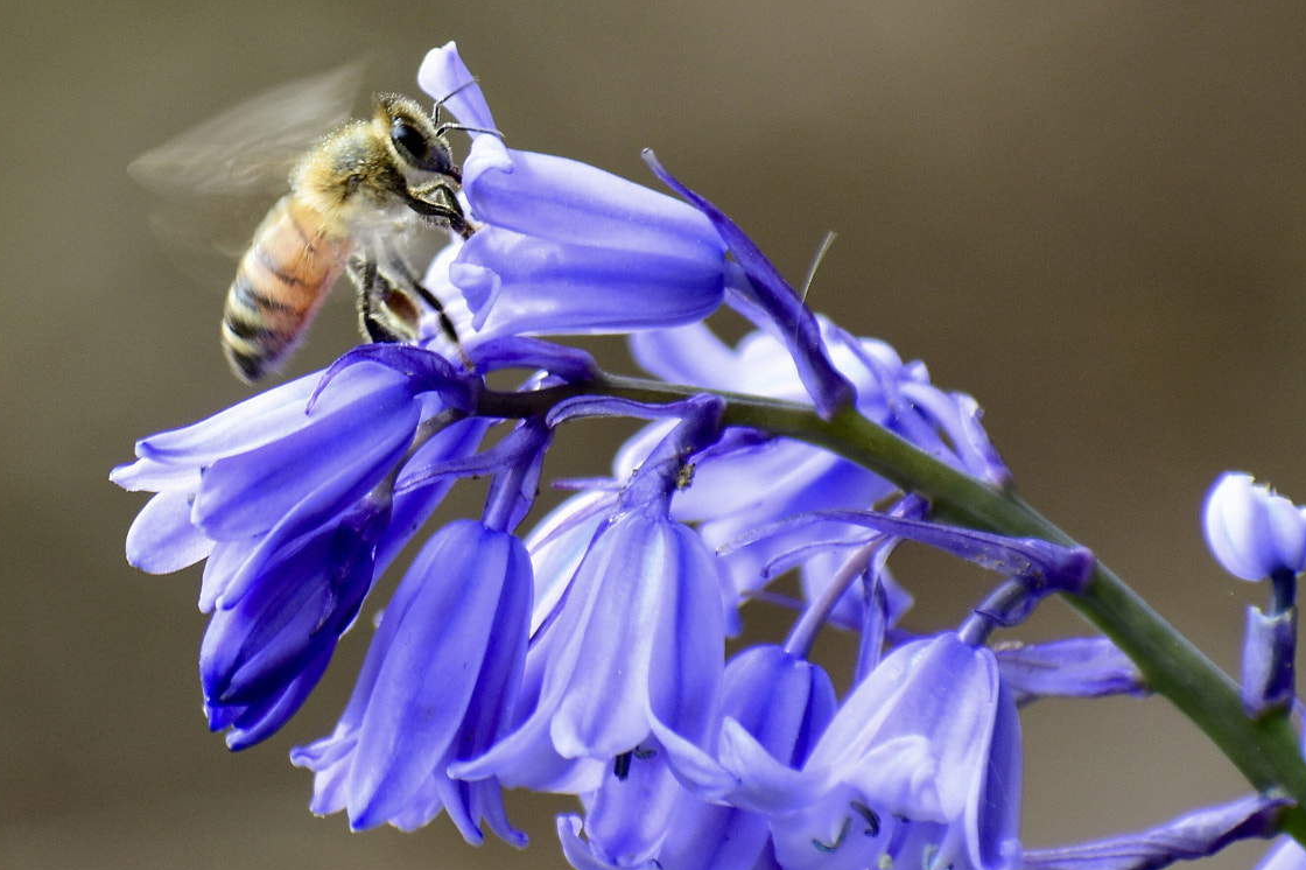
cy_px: 498
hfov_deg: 3.2
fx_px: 23318
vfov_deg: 2.1
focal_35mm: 643
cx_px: 715
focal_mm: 300
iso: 400
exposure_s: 1/125
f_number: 6.3
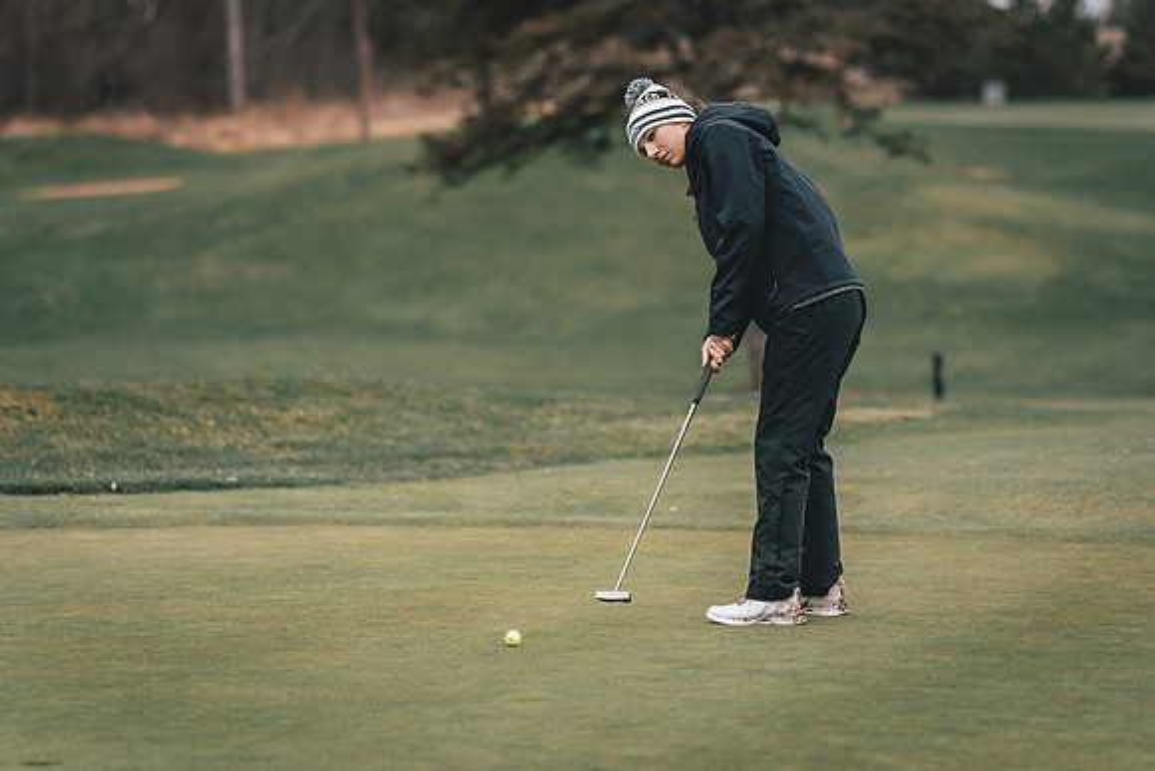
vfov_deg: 7.4
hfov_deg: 11.1
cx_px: 600
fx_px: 5965
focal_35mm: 186
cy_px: 330
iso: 640
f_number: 2.8
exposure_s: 1/4000
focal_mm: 150
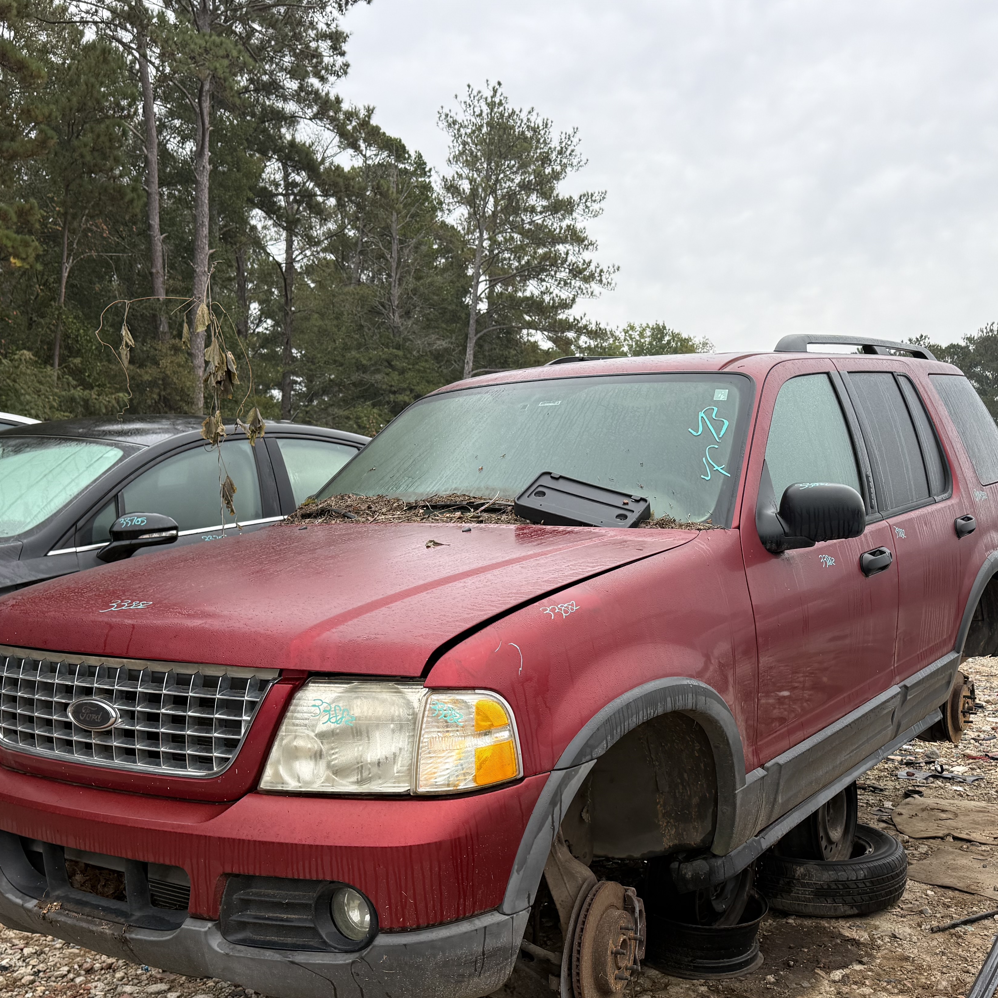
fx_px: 1207
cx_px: 562
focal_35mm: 37
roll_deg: +1.8
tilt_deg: -3.7
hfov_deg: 44.8
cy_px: 627
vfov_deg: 44.5
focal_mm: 6.76
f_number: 1.78
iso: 80
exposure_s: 1/379
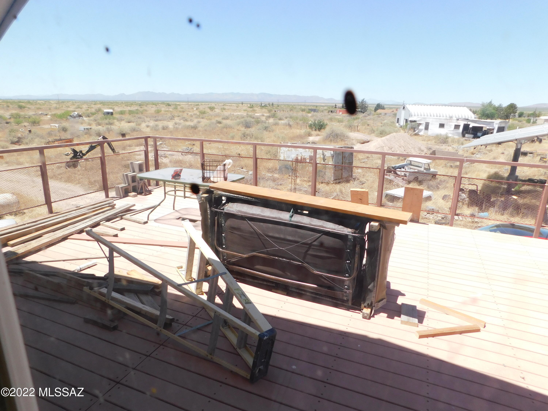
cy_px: 206
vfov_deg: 58.9
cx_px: 274
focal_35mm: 23
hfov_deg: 73.9
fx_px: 364
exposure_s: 1/1000
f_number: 3
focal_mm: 4
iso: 125
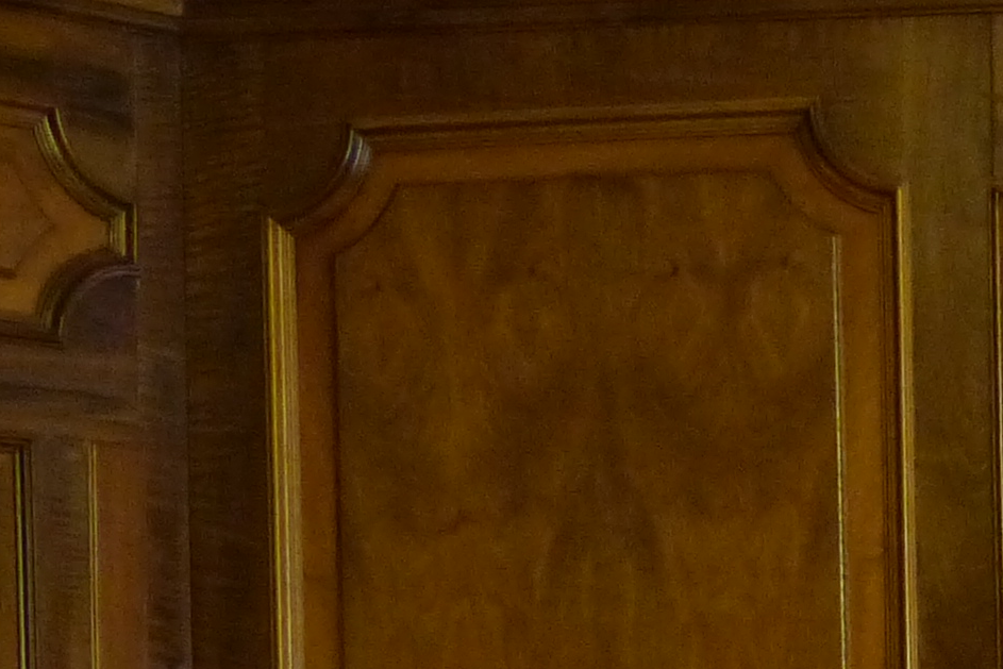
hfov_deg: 13.5
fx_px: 4180
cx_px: 1033
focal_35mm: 150
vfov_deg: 8.6
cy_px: 1417
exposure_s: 1/25
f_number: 2.8
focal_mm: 6
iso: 400
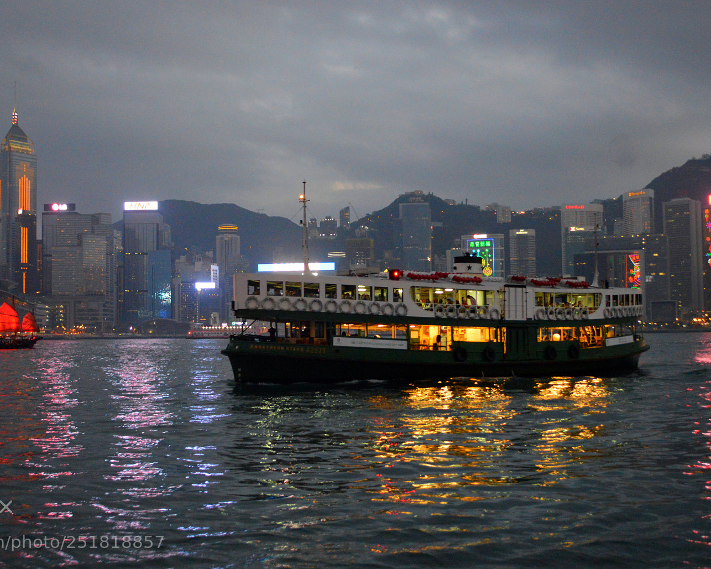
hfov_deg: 33.5
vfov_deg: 27.1
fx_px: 1178
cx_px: 317
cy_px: 291
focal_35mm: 56
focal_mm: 32
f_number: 4.8
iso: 2500
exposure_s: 1/50
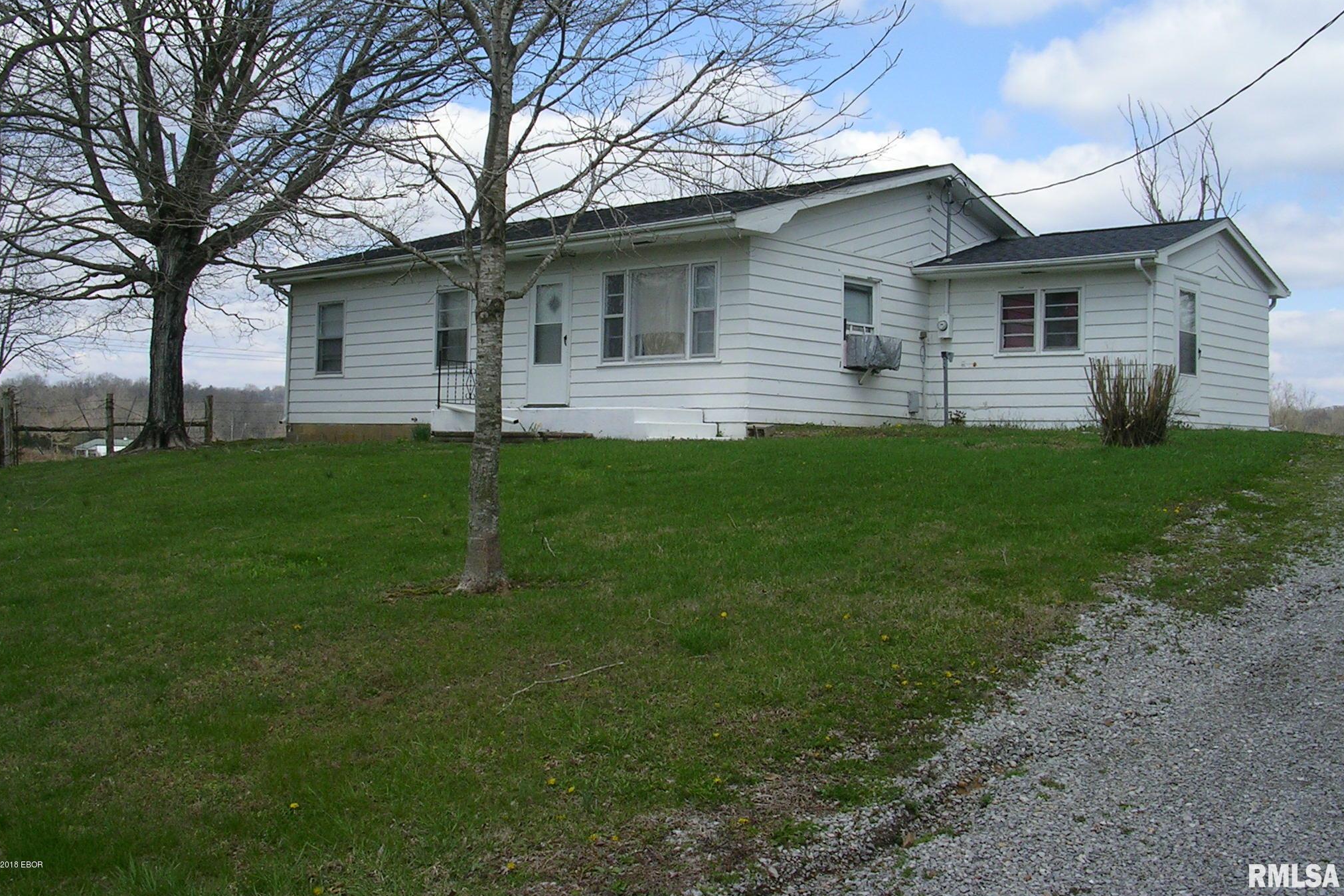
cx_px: 670
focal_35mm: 40
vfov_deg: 33.3
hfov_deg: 48.5
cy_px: 388
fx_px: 1493
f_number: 5.6
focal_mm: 5.8
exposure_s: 1/296
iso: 50
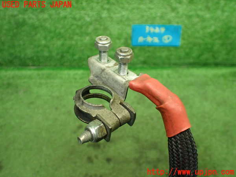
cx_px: 118
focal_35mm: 30
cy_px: 88
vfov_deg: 46.8
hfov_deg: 60.0
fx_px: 205
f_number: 2.3
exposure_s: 1/125
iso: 800
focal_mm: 5.4
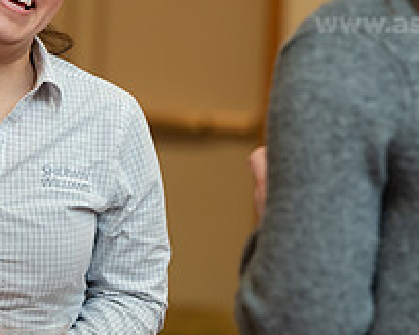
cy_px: 67
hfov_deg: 6.5
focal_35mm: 299
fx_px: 3706
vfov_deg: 5.2
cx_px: 222
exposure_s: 1/200
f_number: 3.5
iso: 1600
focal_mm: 112
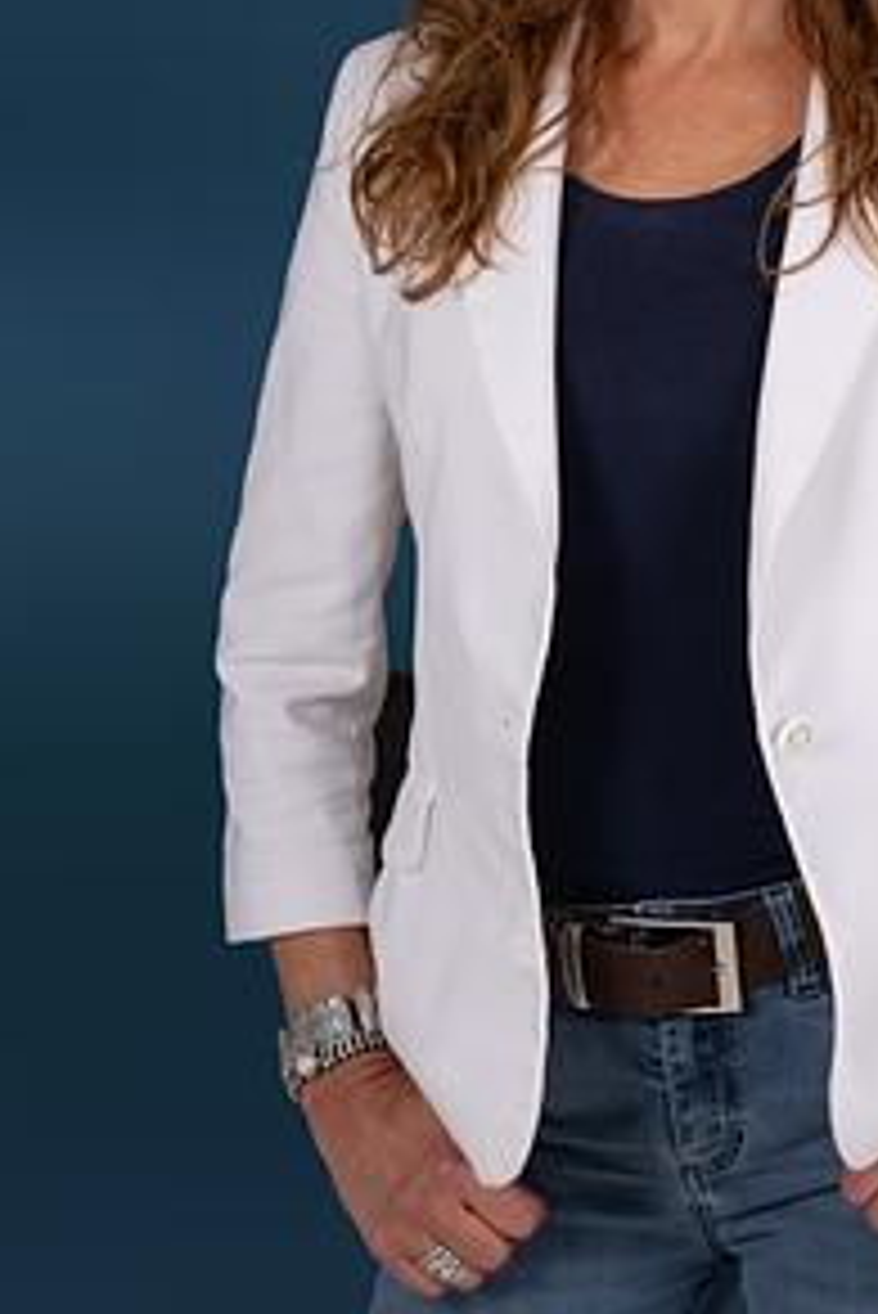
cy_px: 315
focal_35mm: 131
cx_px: 666
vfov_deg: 15.6
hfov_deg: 10.5
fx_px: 4786
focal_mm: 85
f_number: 7.1
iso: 200
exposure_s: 1/160
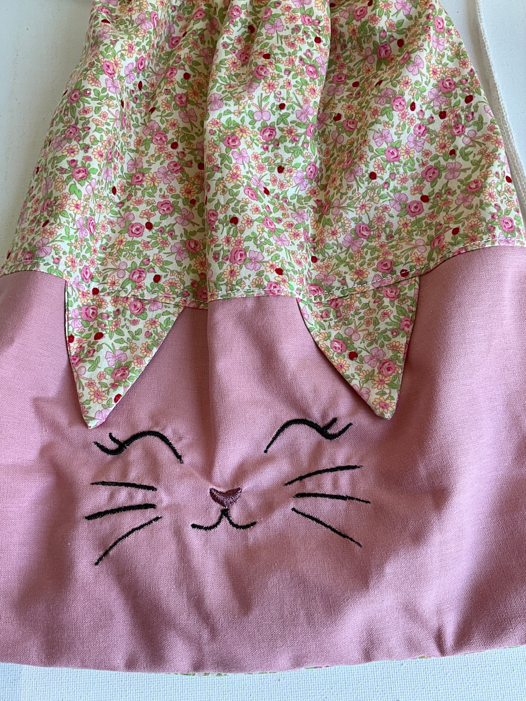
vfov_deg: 60.0
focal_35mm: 30
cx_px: 264
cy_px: 342
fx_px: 608
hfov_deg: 46.8
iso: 25
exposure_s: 1/100
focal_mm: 3
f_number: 1.8
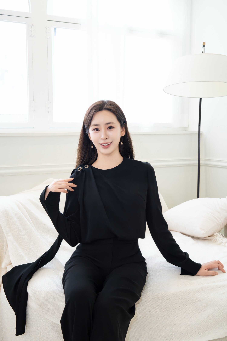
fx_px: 426
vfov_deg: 43.6
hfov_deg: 29.9
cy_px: 170
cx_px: 114
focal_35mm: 45
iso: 3200
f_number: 8
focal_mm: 45
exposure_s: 1/250
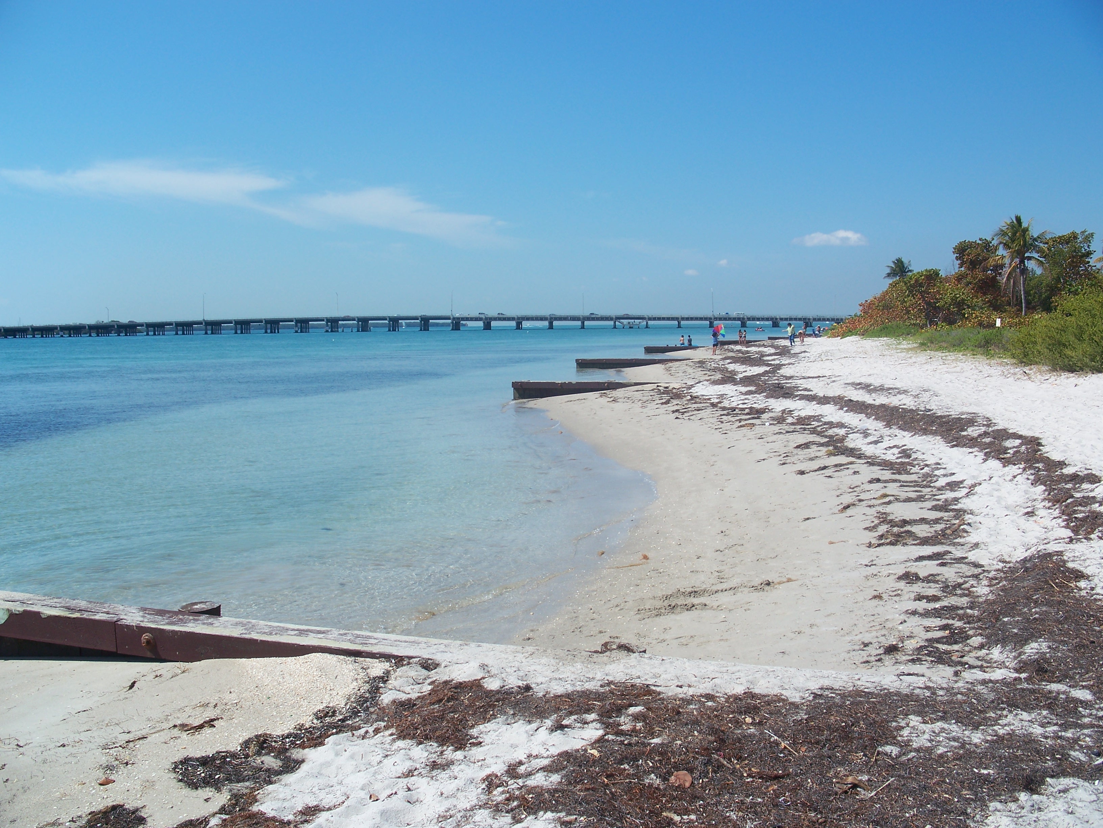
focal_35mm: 37
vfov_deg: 38.7
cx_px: 552
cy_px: 414
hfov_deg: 50.1
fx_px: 1179
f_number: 4
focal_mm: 7.8
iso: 64
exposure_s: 1/640
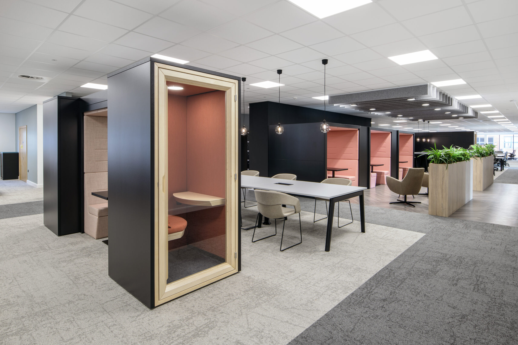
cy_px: 167
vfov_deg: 61.9
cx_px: 271
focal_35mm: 20
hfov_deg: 83.9
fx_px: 288
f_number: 10
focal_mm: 19
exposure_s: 1/1.67
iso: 160
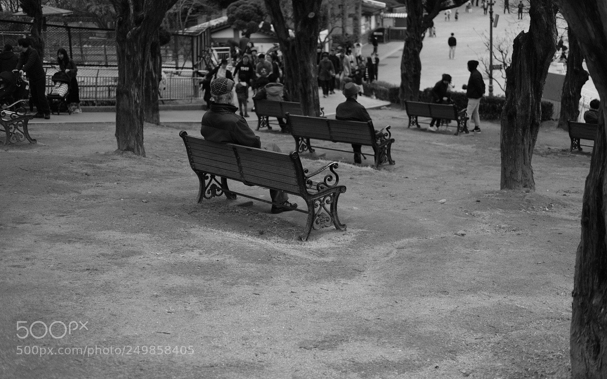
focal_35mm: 55
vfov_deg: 23.5
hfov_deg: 36.9
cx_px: 301
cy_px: 175
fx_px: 910
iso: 200
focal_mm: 35
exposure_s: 1/2000
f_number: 2
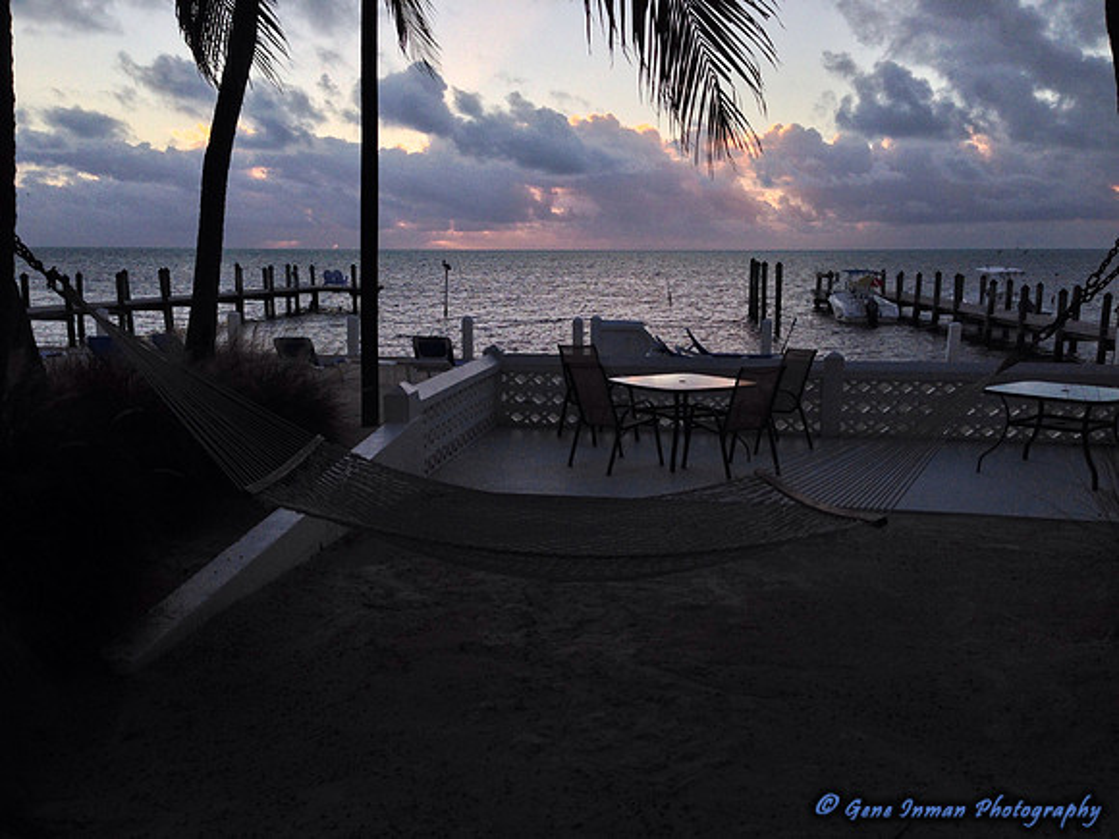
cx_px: 560
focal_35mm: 33
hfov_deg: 55.4
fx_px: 1067
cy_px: 420
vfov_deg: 42.9
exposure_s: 1/577
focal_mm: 4.12
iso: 50
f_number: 2.4
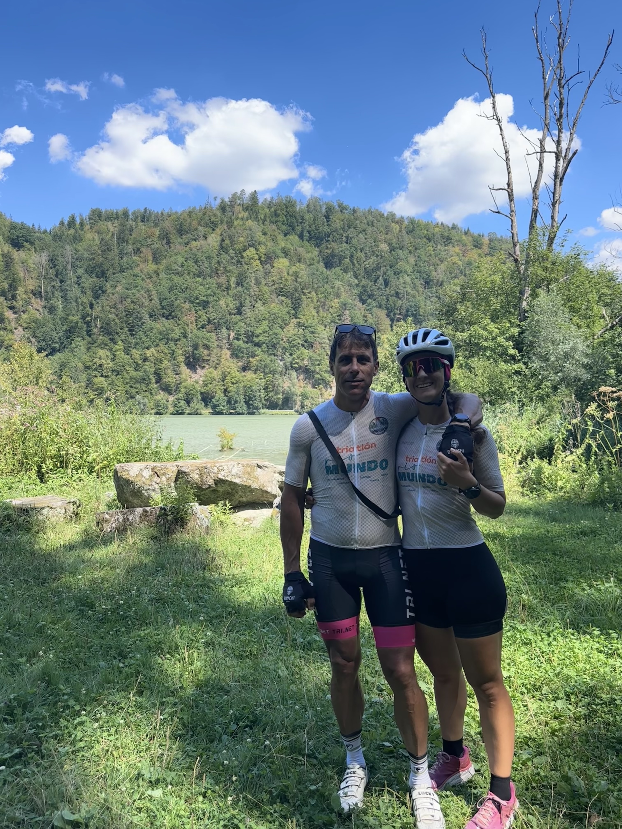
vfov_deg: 71.6
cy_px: 414
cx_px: 311
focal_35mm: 24
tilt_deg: -0.4
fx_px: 575
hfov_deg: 56.8
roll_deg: -0.7
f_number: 1.78
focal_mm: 6.86
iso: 80
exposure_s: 1/1453
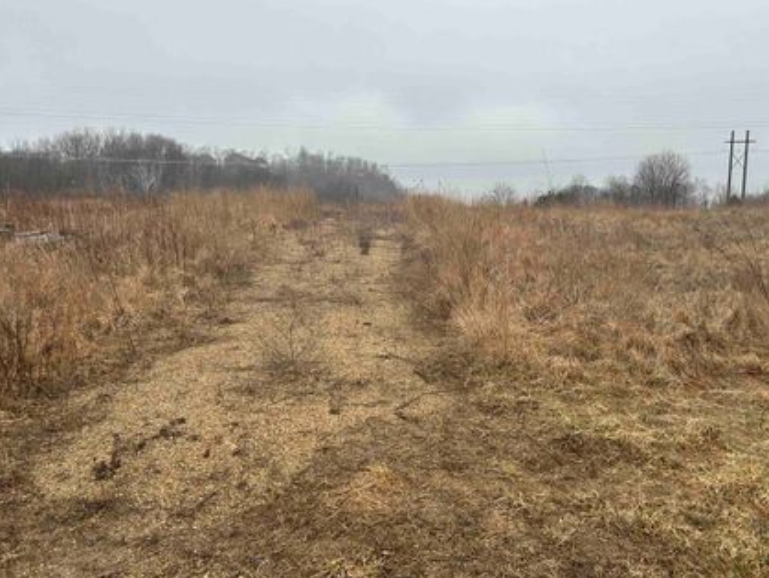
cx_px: 426
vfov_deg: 45.5
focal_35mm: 31
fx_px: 689
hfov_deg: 58.2
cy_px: 283
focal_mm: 5.7
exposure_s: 1/840
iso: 50
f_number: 1.5
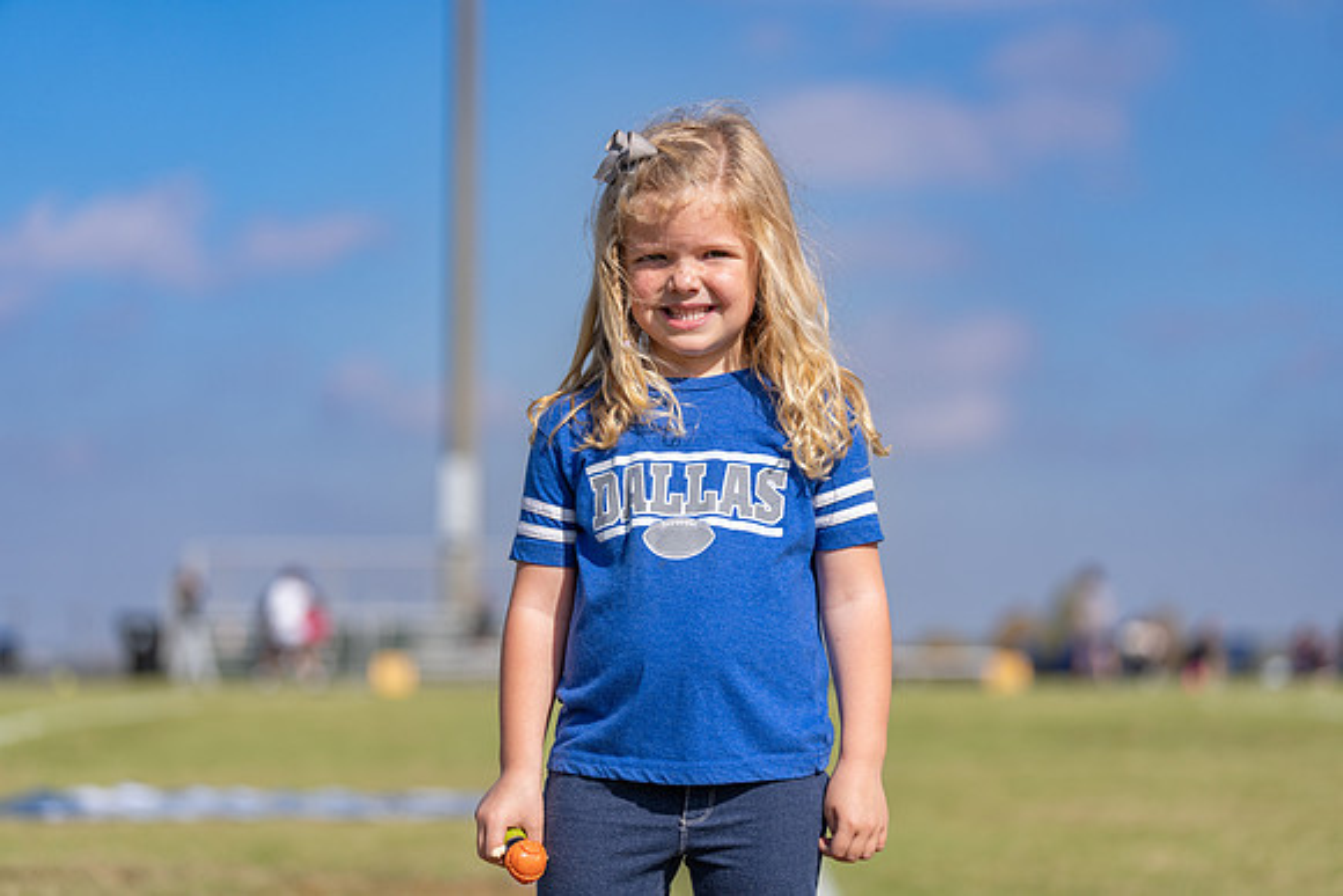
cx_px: 672
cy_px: 448
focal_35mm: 97
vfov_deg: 14.1
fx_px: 3619
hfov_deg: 21.0
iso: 100
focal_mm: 97
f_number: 2.8
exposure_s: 1/2000
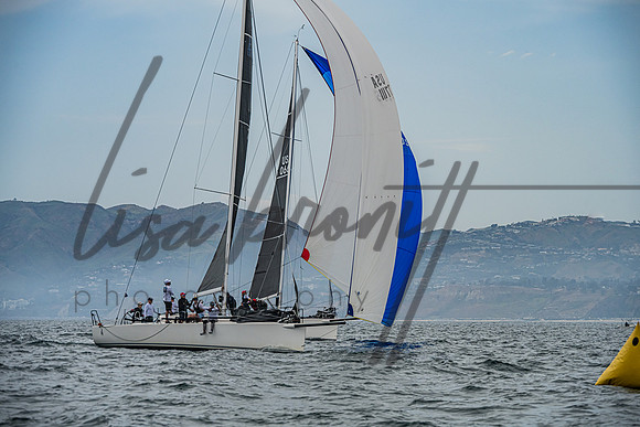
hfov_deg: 13.4
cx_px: 320
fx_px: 2726
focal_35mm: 153
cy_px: 214
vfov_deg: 9.0
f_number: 8
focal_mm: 150
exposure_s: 1/3200
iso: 400
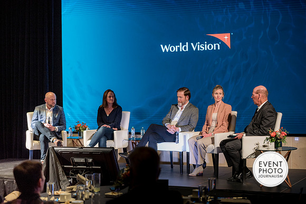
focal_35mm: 70
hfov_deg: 28.8
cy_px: 102
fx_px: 595
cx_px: 153
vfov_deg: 19.5
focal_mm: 70
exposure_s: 1/125
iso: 720
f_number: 2.8
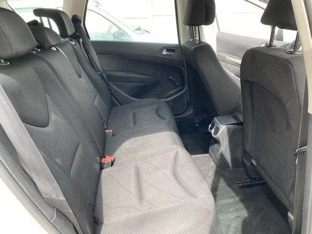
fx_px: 234
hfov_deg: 67.3
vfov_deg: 53.1
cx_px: 156
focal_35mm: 26
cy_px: 117
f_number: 1.8
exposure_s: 1/122
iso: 40
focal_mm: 4.25
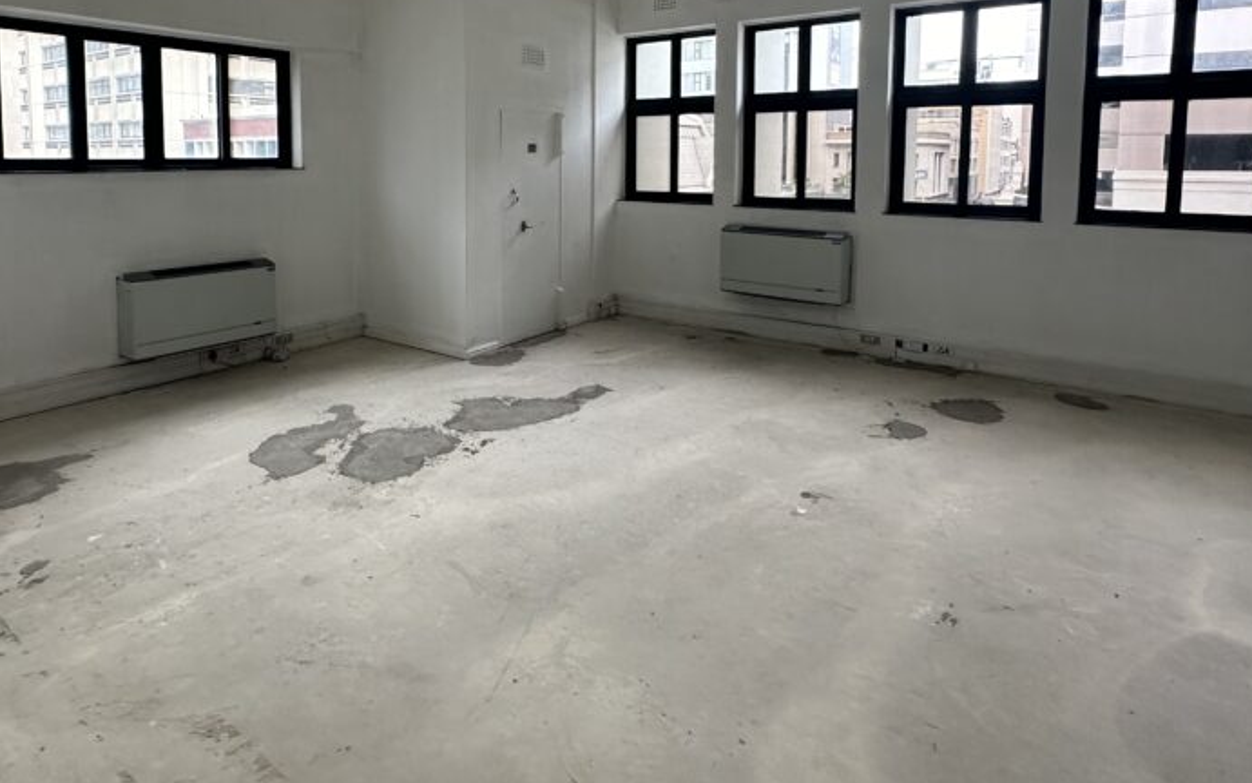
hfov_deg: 79.3
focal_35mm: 22
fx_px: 751
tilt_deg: -3.0
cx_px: 551
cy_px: 207
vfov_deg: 52.9
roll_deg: -0.7
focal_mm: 2.22
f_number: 2.2
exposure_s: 1/100
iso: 200
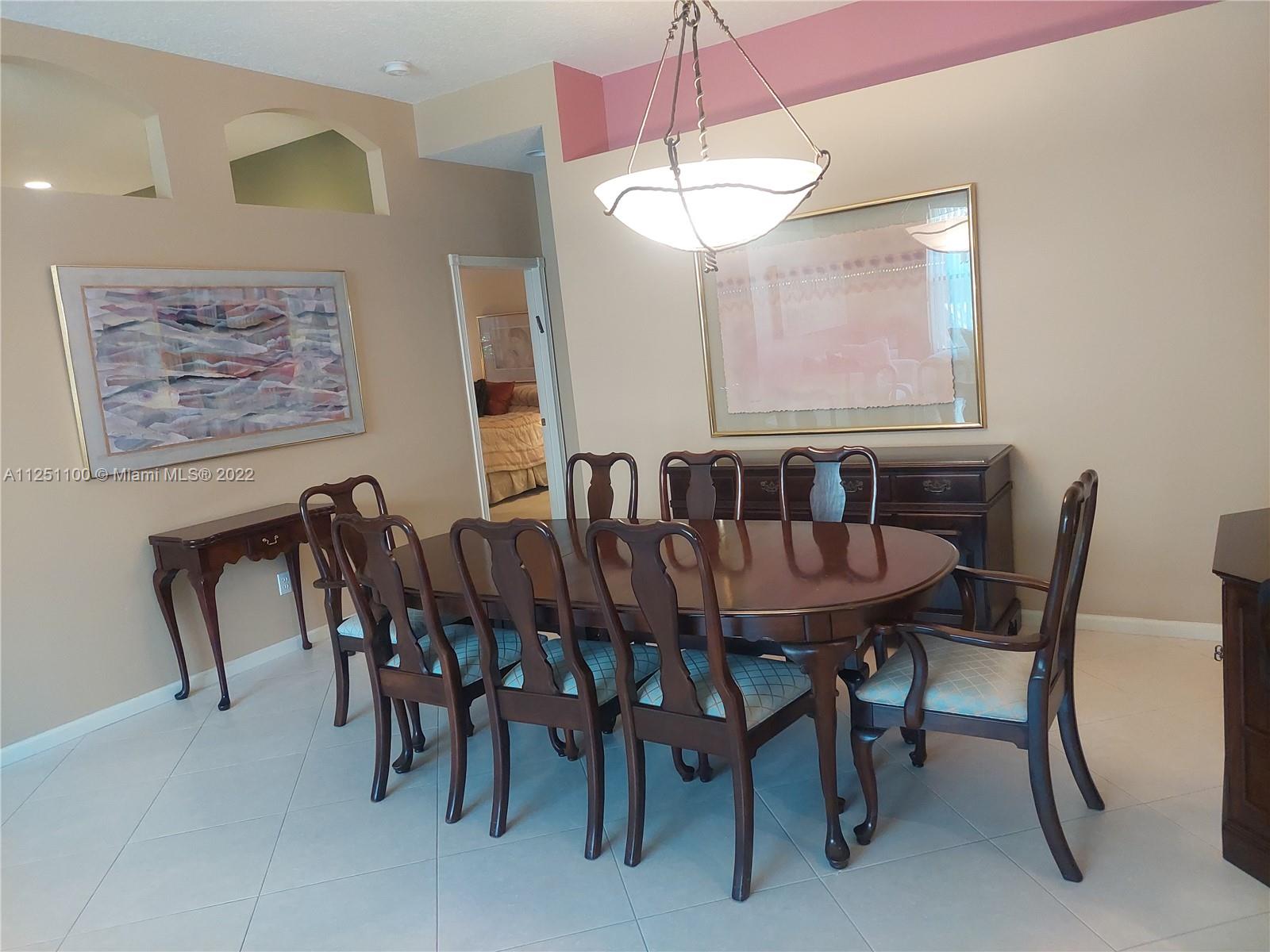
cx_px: 635
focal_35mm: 24
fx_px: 881
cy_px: 476
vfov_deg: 56.8
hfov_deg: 71.6
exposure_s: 1/60
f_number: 1.8
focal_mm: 5.23
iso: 320
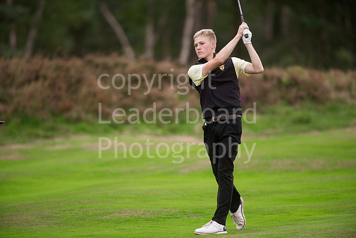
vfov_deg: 4.6
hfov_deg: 6.9
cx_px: 178
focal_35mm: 300
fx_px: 2967
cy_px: 119
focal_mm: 300
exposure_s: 1/1000
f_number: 4
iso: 1000
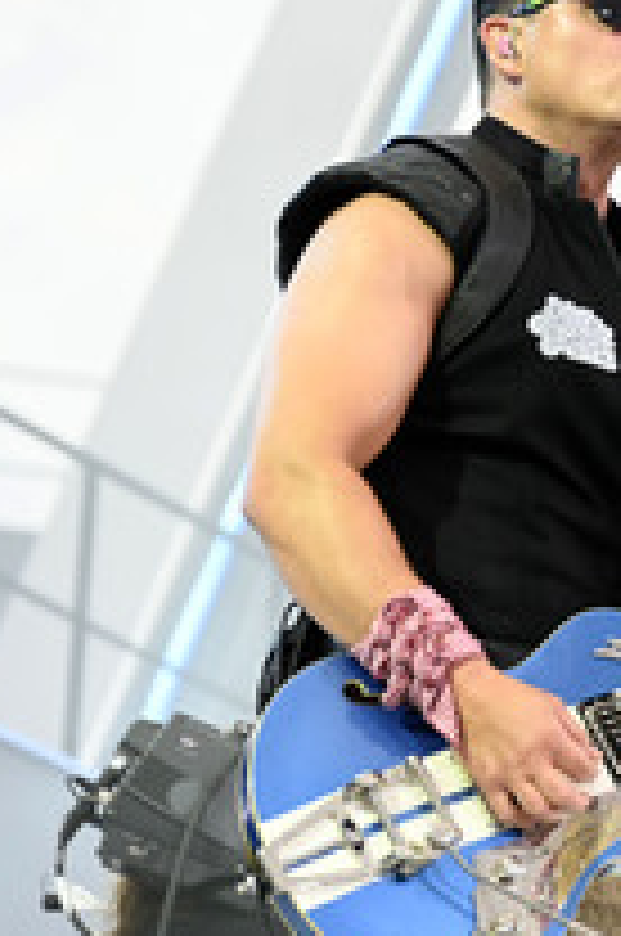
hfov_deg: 3.8
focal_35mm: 358
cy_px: 454
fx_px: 9294
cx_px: 952
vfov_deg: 5.8
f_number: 6.3
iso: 500
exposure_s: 1/100
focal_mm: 165
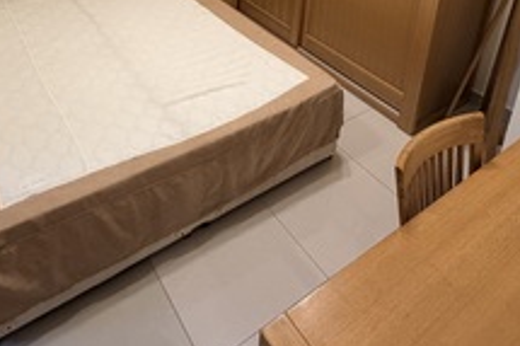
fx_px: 447
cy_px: -59
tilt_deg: -17.1
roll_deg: +0.6
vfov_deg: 34.6
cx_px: 185
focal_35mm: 31
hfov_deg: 59.3
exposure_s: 1/100
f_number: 2.2
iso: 320
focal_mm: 2.22
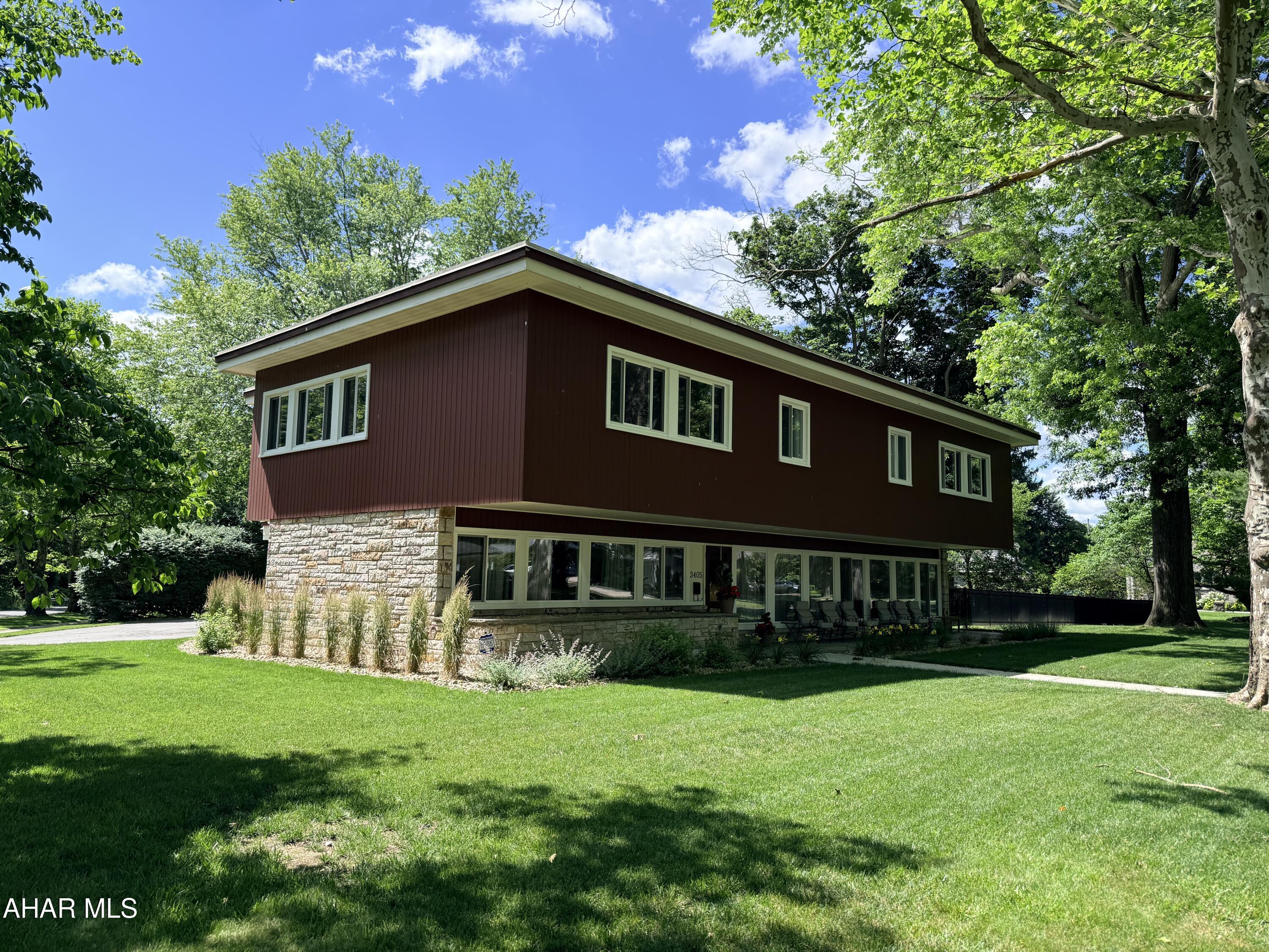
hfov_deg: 71.6
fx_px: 880
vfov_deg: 56.8
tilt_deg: +6.8
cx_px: 634
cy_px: 476
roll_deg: -0.7
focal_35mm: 24
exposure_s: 1/2801
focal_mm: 6.76
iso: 100
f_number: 1.78
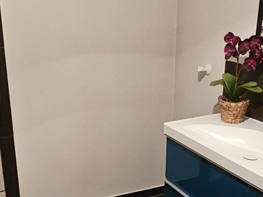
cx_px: 70
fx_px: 357
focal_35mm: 47
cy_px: 121
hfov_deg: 39.5
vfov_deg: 30.8
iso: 1600
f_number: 2.2
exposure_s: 1/25
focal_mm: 2.2
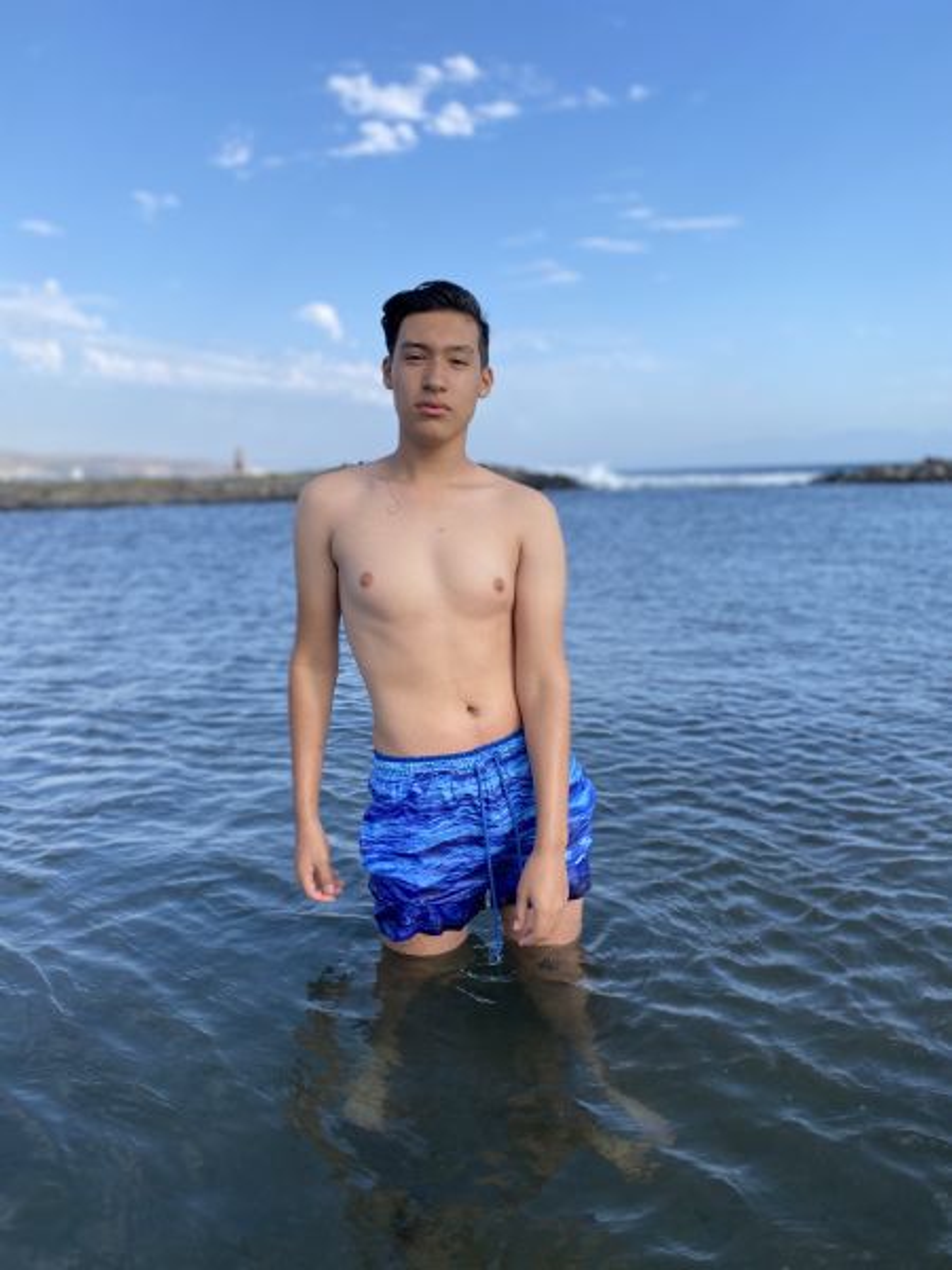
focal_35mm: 26
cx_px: 476
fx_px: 953
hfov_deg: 53.1
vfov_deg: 67.3
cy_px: 635
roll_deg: +1.5
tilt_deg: -8.7
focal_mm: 4.25
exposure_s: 1/1808
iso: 32
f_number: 1.8
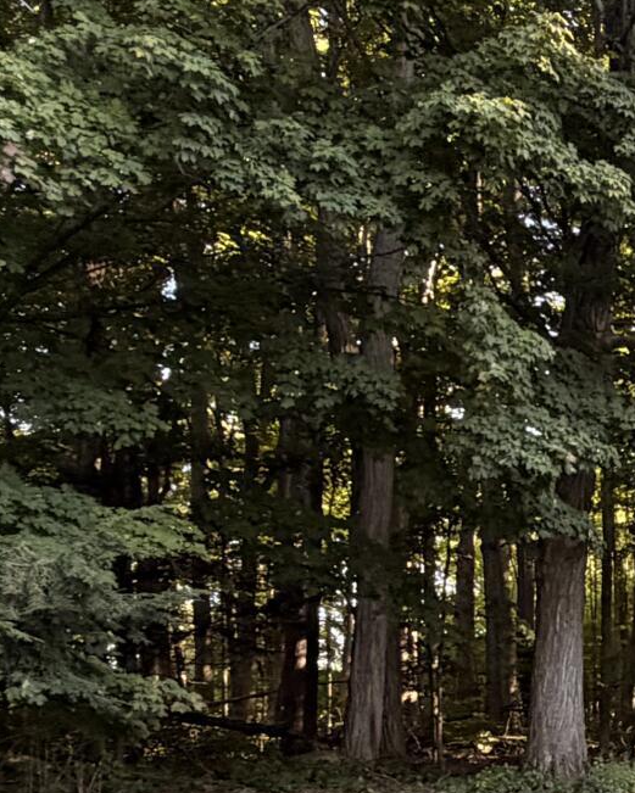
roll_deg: +0.3
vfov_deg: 28.3
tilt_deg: -2.1
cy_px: 786
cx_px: 1006
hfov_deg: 20.1
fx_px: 1480
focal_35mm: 63
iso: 160
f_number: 2.2
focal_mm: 2.22
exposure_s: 1/121
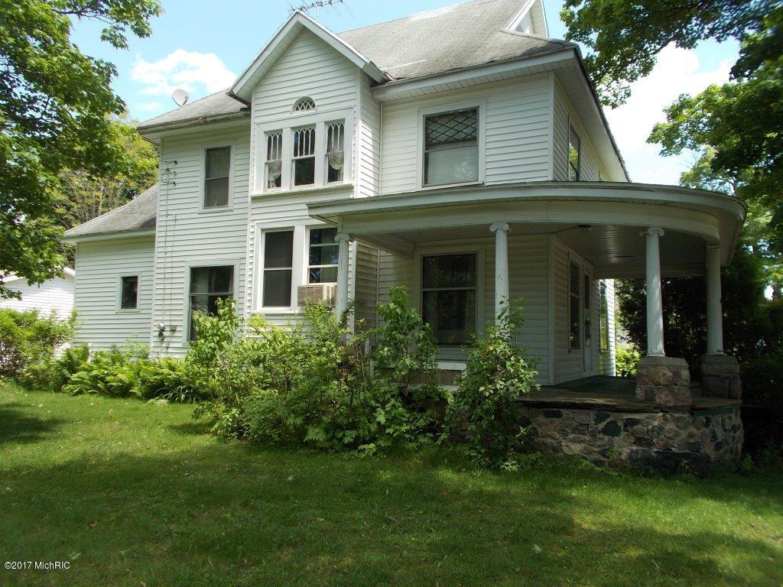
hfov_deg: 67.3
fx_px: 588
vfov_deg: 53.1
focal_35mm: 26
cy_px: 294
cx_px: 392
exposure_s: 1/250
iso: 80
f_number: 3.2
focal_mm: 4.6
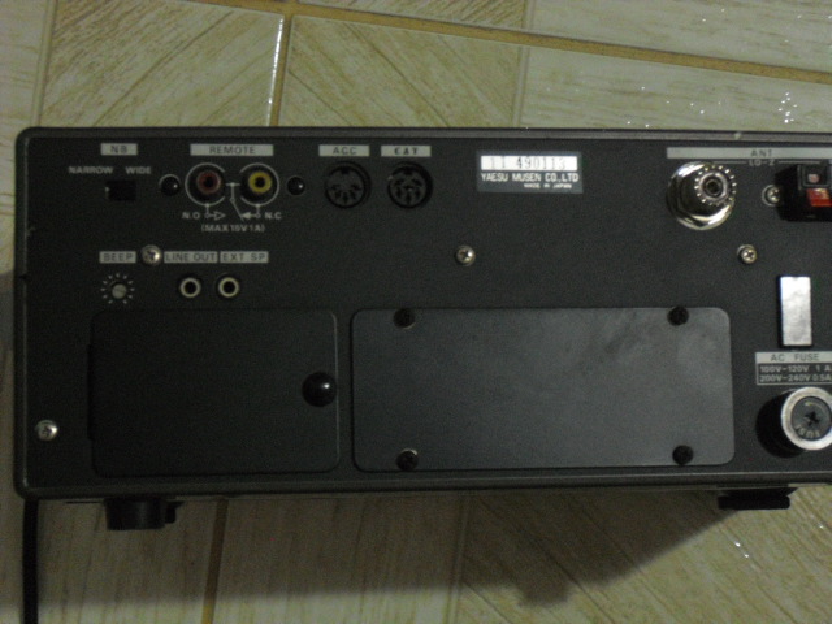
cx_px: 416
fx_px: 1779
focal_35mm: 74
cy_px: 312
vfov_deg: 19.9
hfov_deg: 26.3
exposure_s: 1/8
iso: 800
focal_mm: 13.1
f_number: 4.6
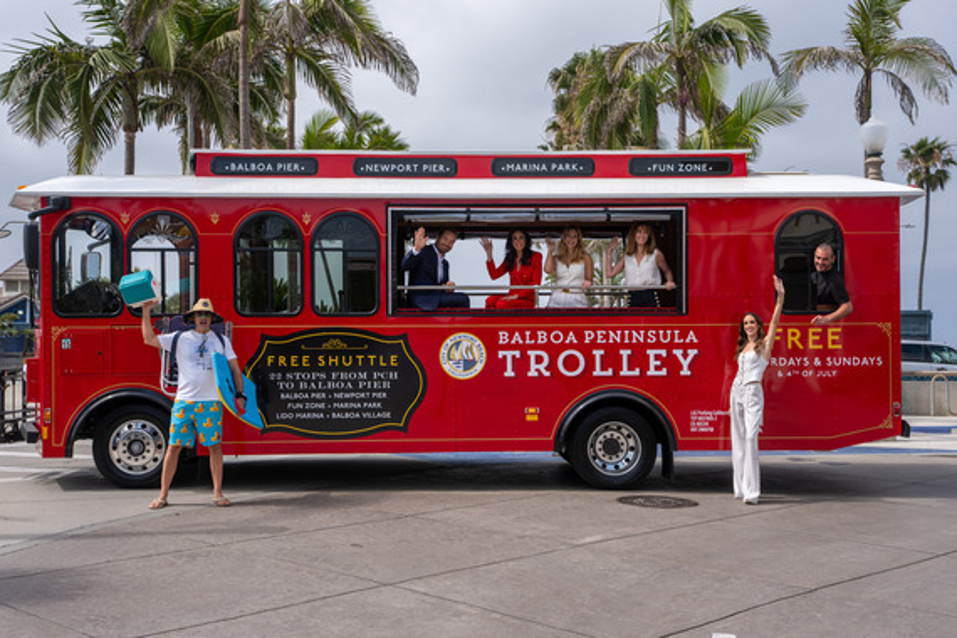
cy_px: 319
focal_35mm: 42
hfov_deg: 46.4
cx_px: 478
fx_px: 1116
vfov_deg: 31.9
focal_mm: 42
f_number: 4.5
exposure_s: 1/800
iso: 125
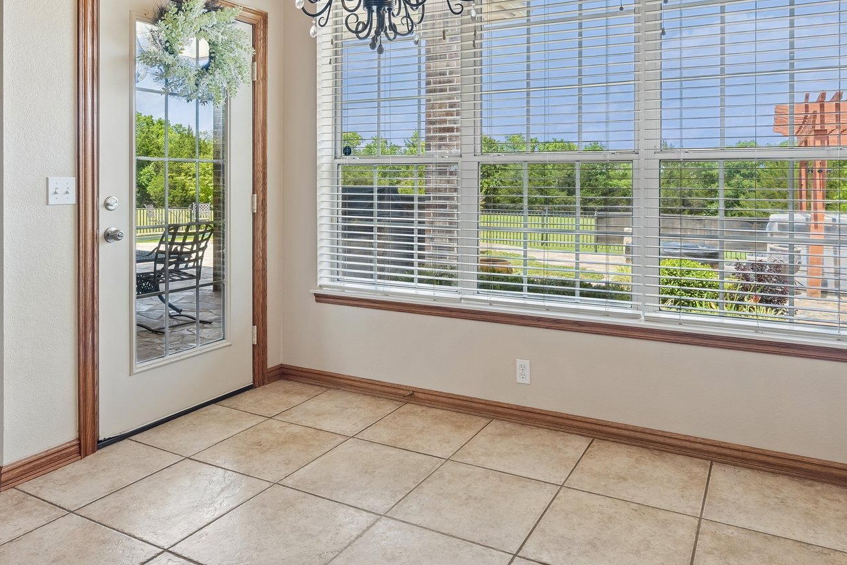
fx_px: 612
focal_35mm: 26
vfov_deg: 48.7
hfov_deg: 69.3
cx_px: 445
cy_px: 190
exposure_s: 1/15
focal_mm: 16
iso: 200
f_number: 8
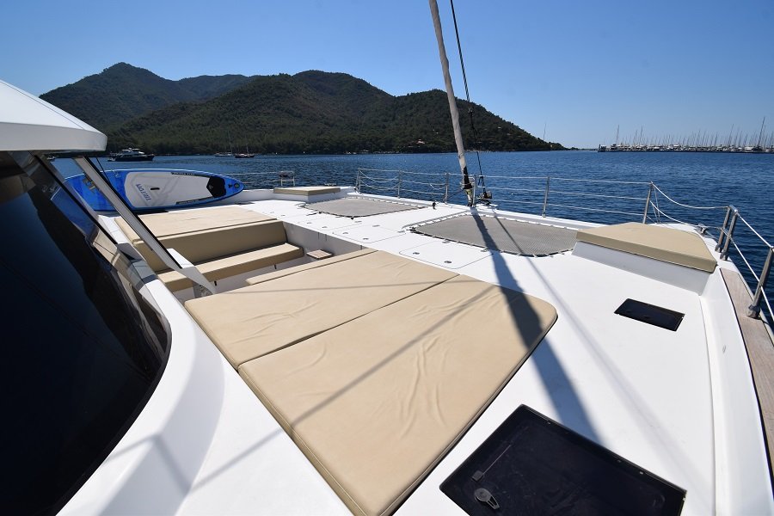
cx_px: 387
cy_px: 258
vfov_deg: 77.3
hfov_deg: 100.4
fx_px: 322
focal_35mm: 15
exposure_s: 1/500
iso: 200
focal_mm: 10
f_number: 11
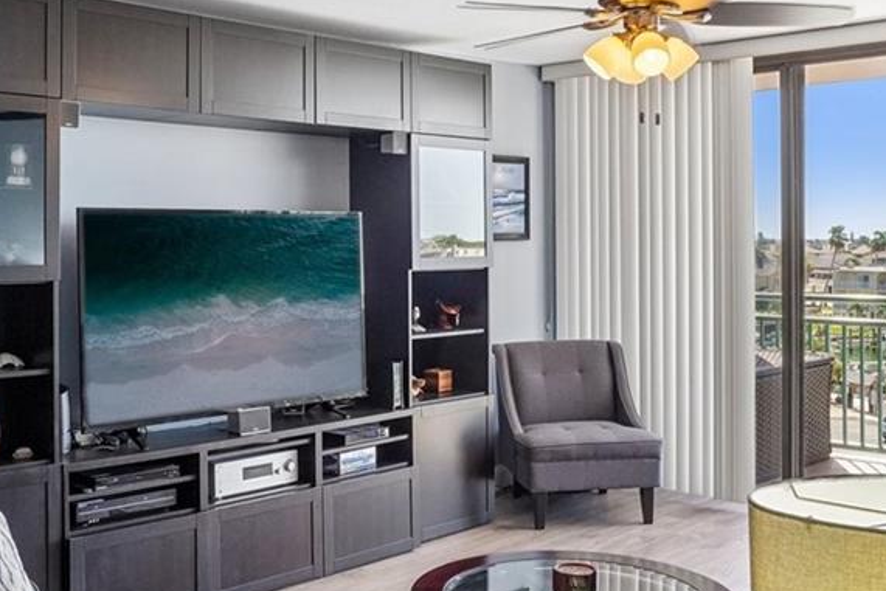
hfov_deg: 46.2
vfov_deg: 31.8
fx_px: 1034
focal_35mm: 42
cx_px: 360
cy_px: 247
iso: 640
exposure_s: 1/30
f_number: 8
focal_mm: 10
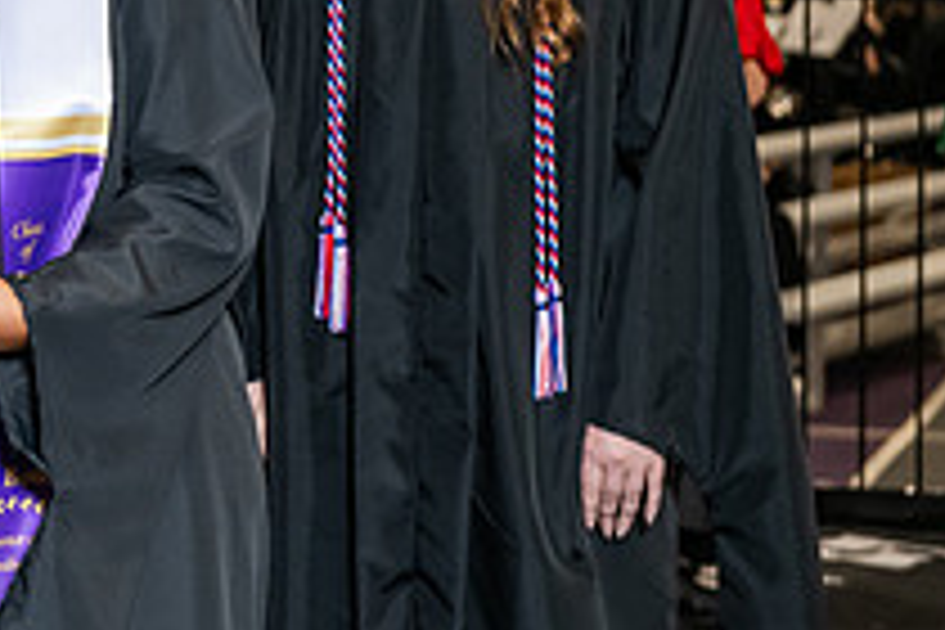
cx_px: -351
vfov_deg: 8.0
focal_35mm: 171
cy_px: -43
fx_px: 4488
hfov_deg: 11.6
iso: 2000
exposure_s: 1/200
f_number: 5
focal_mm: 62
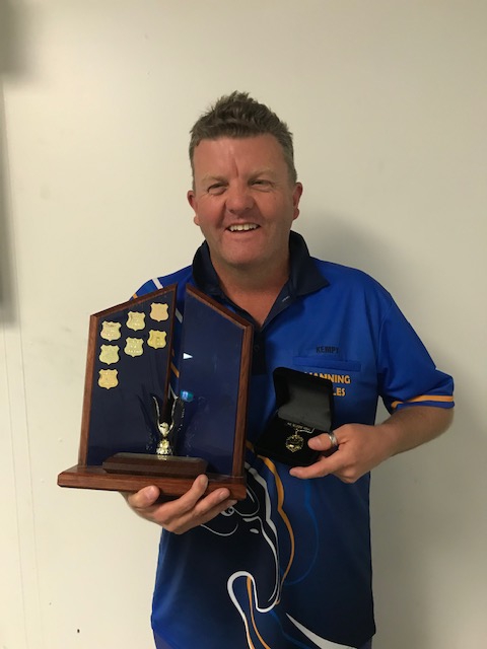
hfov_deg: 49.7
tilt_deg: -4.8
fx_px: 525
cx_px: 244
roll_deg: +1.3
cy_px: 324
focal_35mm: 28
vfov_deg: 63.4
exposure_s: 1/17
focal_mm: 3.99
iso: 100
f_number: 1.8
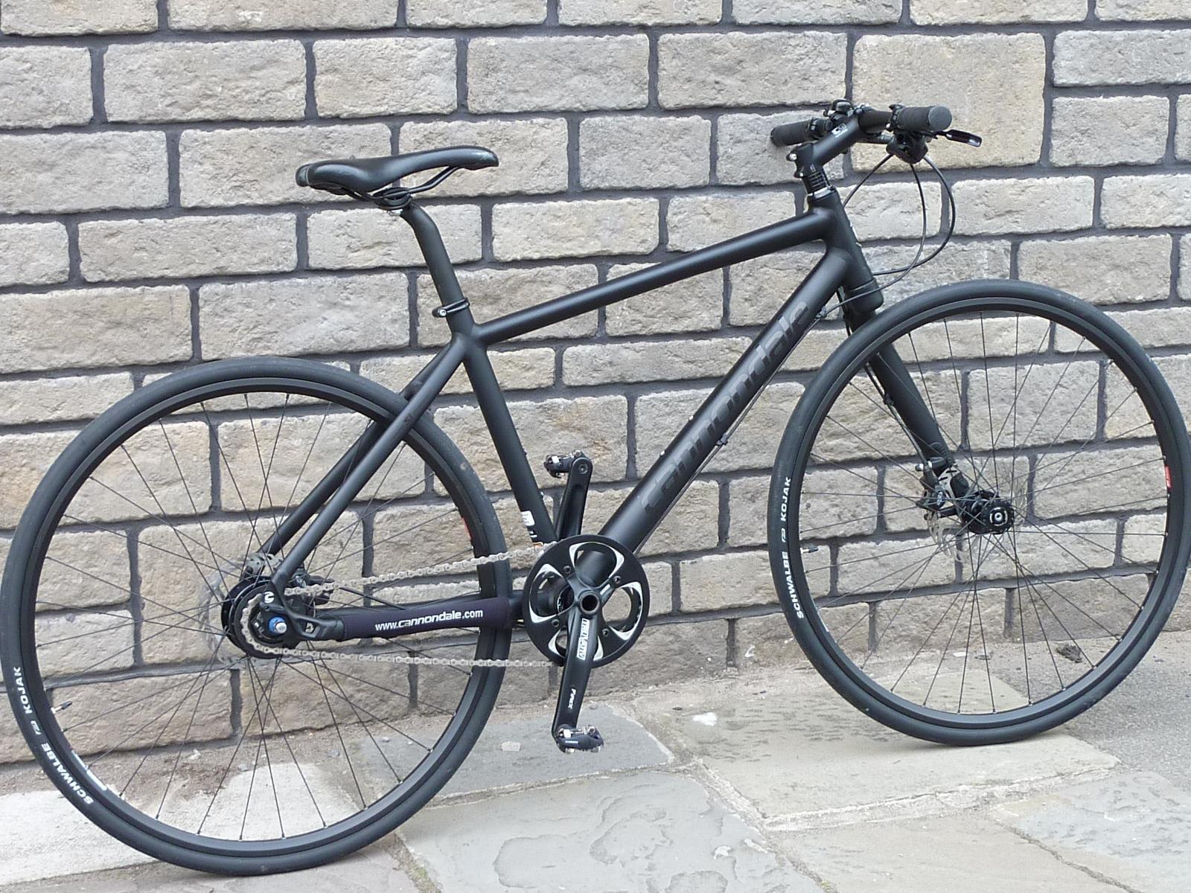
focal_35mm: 71
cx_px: 596
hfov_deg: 27.4
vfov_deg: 20.7
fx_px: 2443
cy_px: 446
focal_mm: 6.5
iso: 80
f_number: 3.6
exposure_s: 1/6
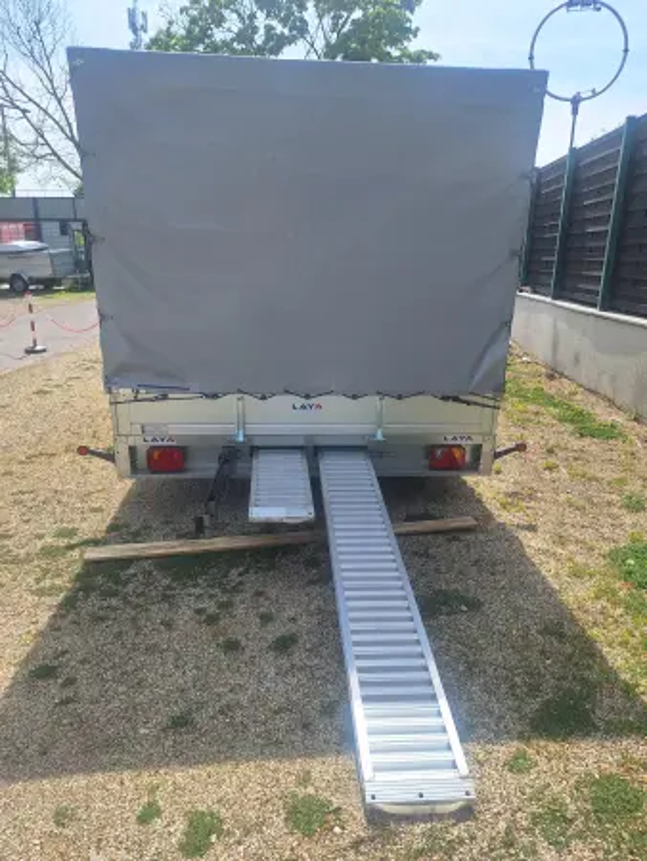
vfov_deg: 73.9
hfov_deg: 58.9
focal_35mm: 23
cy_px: 430
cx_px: 324
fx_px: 573
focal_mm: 5.54
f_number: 1.8
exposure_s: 1/2695
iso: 40
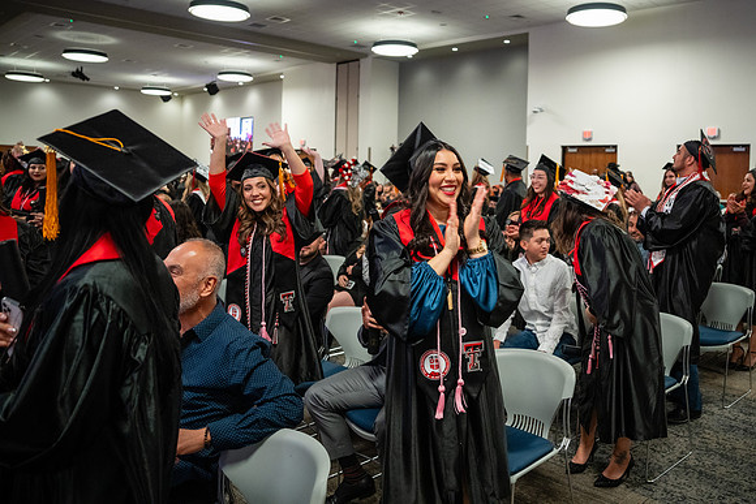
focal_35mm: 29
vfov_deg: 44.7
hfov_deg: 63.0
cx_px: 457
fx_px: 610
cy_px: 199
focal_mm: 24
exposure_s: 1/200
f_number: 2.8
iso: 3200
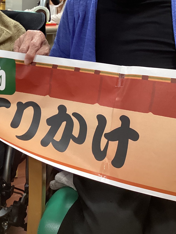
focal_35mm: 53
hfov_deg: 27.1
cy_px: 38
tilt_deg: -6.0
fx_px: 359
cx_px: 39
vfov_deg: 34.7
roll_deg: -2.7
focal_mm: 3.3
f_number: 2.4
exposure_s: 1/60
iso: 125
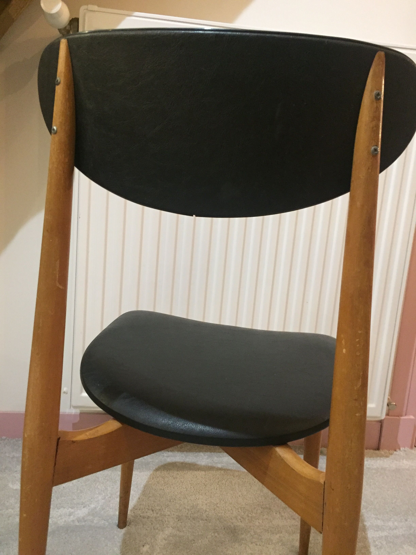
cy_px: 278
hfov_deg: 48.2
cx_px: 208
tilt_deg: -10.2
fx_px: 465
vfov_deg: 61.7
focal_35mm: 29
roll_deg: -4.0
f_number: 2.2
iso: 250
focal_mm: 4.15
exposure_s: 1/17
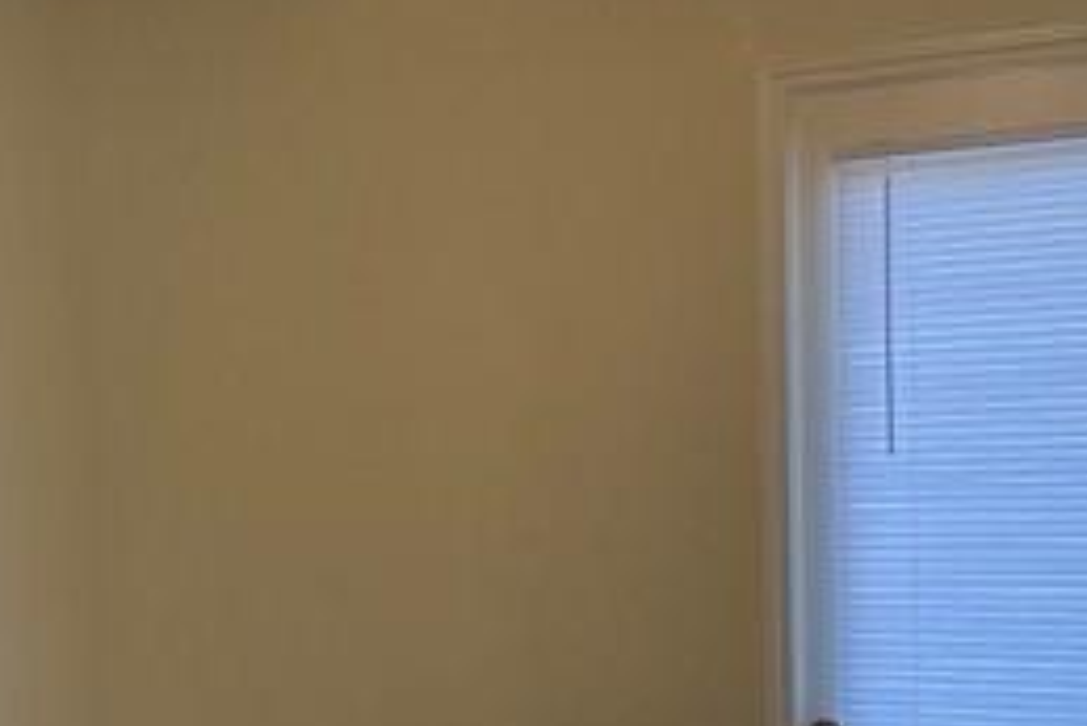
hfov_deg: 27.8
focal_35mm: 72
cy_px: 621
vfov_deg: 18.7
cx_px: 315
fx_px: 2175
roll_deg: +2.2
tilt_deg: -4.2
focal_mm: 3.99
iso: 200
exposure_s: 1/60
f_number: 1.8
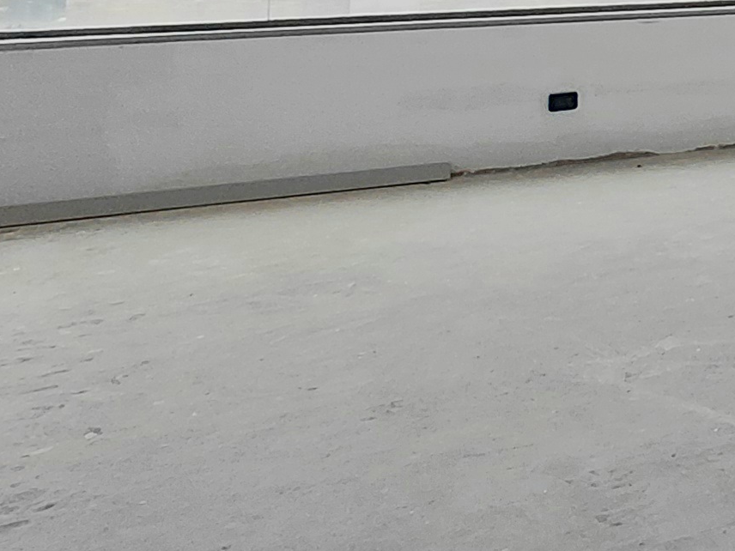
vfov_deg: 21.3
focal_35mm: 61
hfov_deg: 22.8
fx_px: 1295
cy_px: -201
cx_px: 1220
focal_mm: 1.64
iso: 40
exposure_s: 1/435
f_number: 2.2
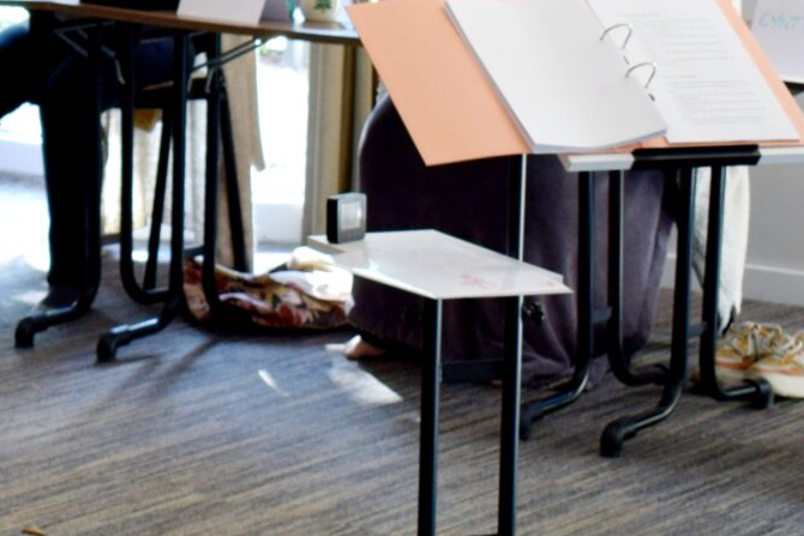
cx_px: -287
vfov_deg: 9.2
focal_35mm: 149
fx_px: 3328
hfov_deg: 13.2
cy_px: 20
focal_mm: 26
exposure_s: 1/60.2
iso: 400
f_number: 4
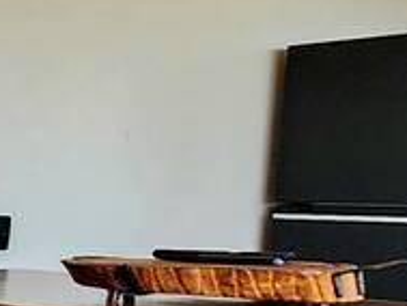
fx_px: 1165
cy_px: 289
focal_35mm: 99
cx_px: -1042
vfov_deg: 14.8
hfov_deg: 9.4
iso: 64
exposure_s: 1/120
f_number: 2.2
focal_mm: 2.2
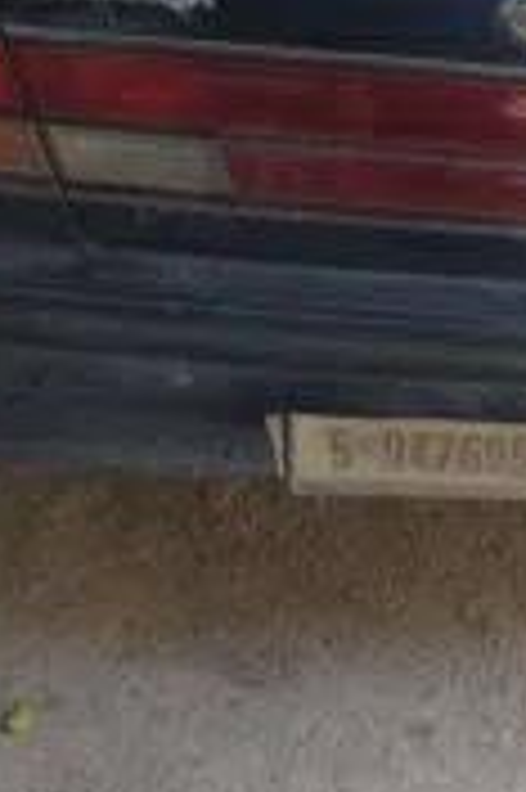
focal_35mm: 64
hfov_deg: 20.4
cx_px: 544
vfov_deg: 31.0
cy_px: 567
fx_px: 1405
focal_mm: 3.6
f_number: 1.9
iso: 40
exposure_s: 1/100
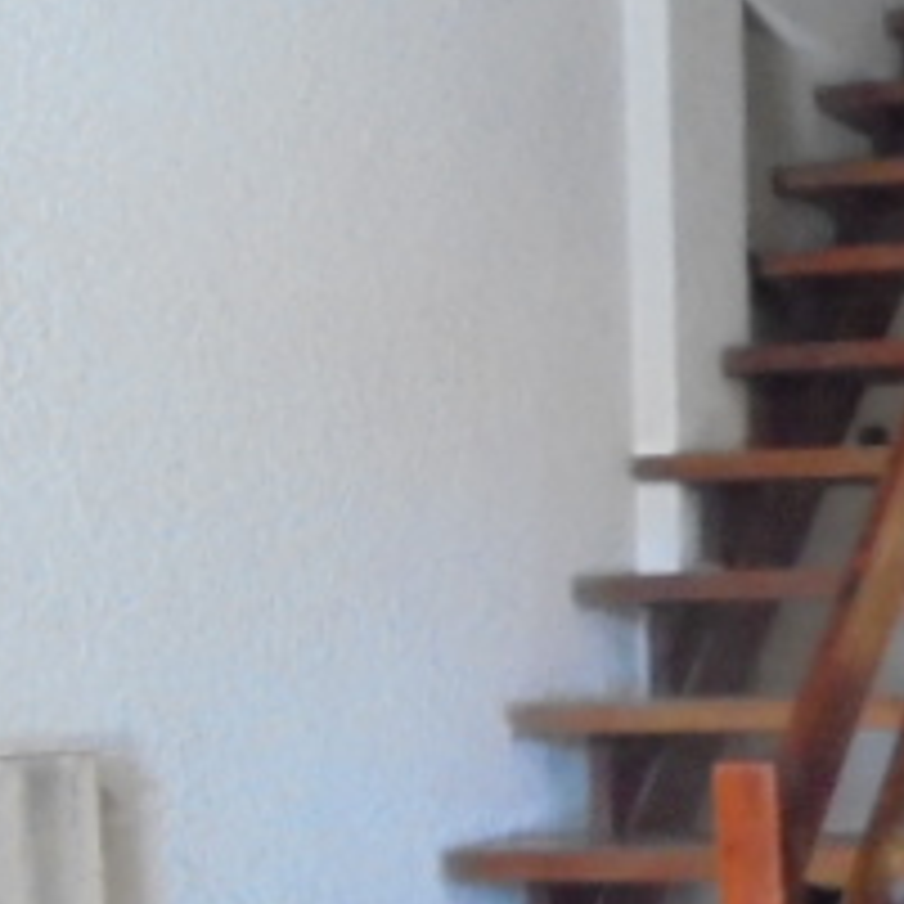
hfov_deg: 20.2
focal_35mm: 73
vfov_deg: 23.1
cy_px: 810
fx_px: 2157
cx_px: 1376
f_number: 3.5
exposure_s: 1/60
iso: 800
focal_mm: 4.6
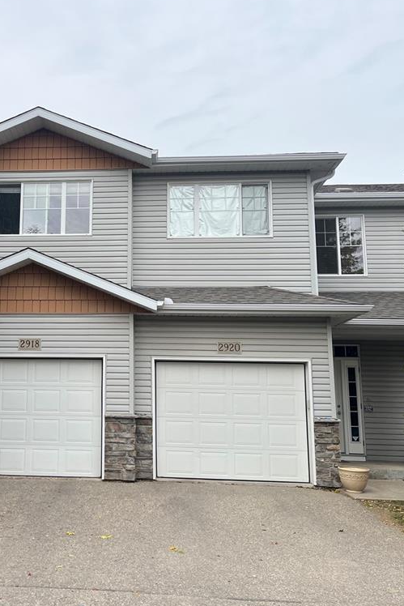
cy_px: 299
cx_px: 88
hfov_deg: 35.0
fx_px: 622
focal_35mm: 37
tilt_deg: +9.5
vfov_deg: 51.9
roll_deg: -1.2
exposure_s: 1/1186
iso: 50
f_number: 1.6
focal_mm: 5.1
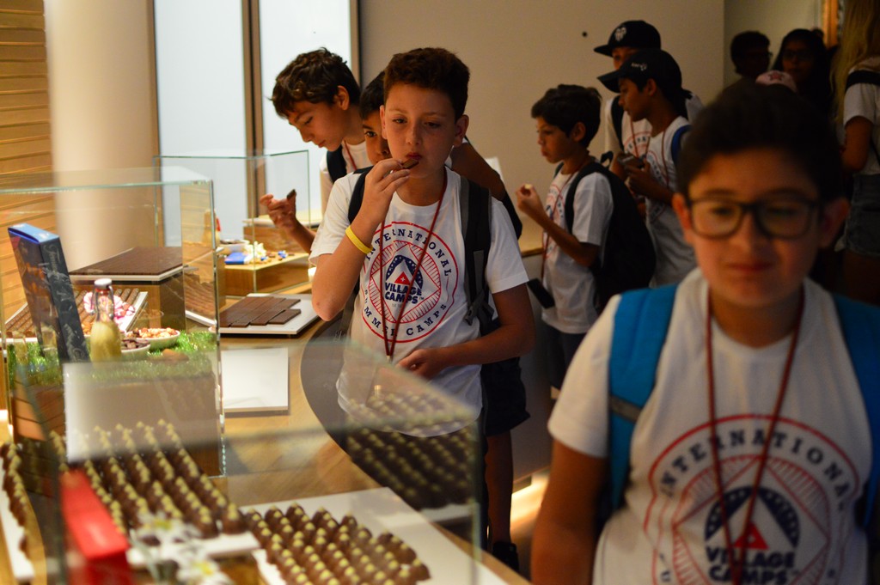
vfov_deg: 25.7
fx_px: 1282
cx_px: 440
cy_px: 292
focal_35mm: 52
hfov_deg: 37.9
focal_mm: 35
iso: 1600
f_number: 1.8
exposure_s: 1/250
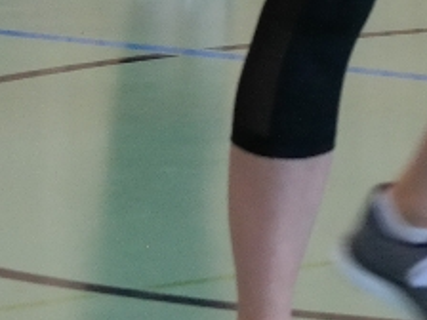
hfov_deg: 2.9
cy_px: -436
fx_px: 8314
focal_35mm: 674
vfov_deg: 2.2
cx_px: 50
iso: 800
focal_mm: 64
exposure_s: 1/100
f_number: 4.5
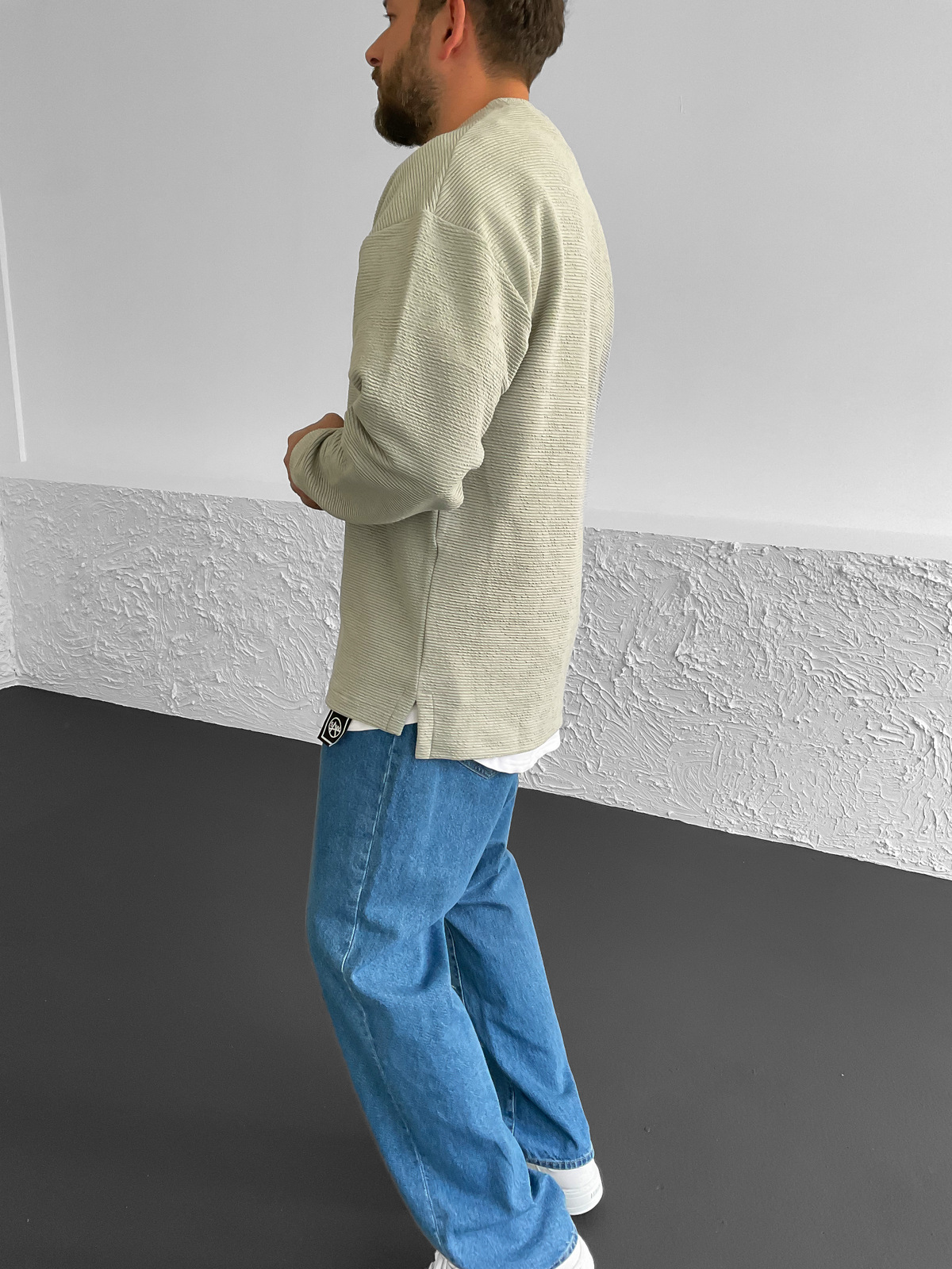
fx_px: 1063
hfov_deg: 48.2
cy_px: 634
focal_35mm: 29
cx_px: 476
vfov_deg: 61.7
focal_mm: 3
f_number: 1.8
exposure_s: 1/115
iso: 64
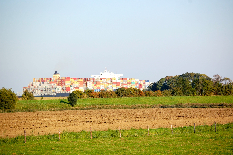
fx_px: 1164
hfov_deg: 11.4
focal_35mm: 180
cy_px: 78
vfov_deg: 7.6
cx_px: 116
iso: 200
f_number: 6.3
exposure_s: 1/640
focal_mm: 120
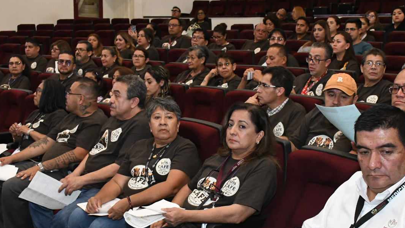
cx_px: 238
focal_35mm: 54
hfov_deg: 38.4
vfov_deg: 22.2
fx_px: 580
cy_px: 146
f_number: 6.3
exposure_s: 1/125
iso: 6400
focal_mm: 23
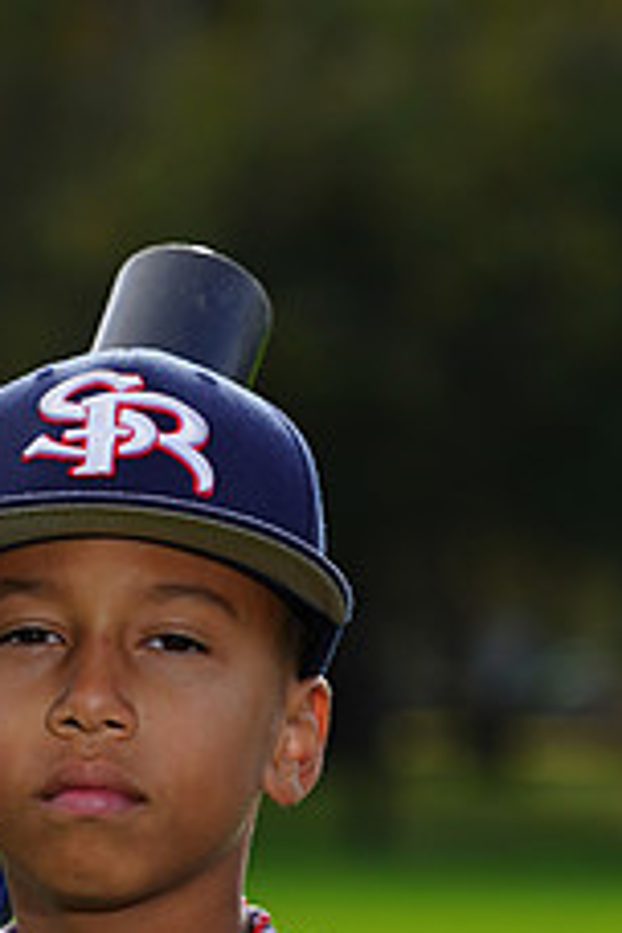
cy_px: 1088
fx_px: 15316
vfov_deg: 3.5
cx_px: 80
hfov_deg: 2.3
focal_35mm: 591
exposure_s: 1/250
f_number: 8
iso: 200
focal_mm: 232
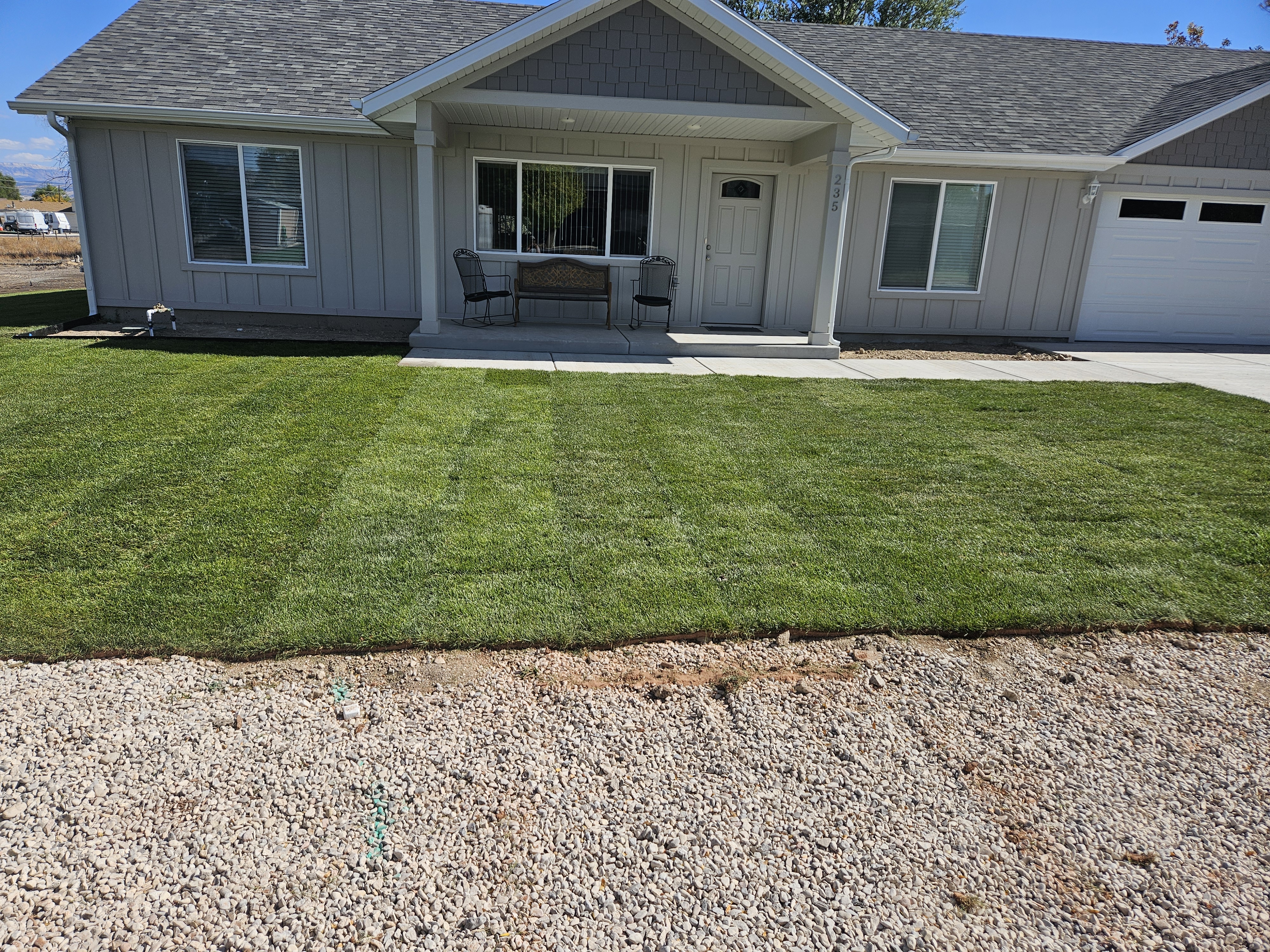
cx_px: 635
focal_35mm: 23
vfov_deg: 58.9
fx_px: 844
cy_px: 476
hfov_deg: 73.9
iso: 25
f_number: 1.8
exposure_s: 1/2277
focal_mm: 5.4
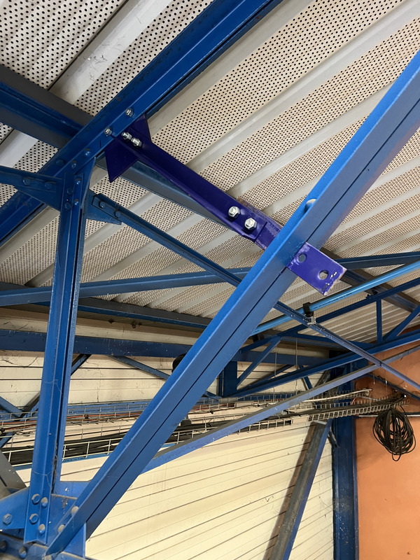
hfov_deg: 53.1
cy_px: 280
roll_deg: -3.8
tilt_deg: +9.8
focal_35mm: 26
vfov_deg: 67.3
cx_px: 210
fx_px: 421
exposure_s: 1/50
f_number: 1.5
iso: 400
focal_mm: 5.7
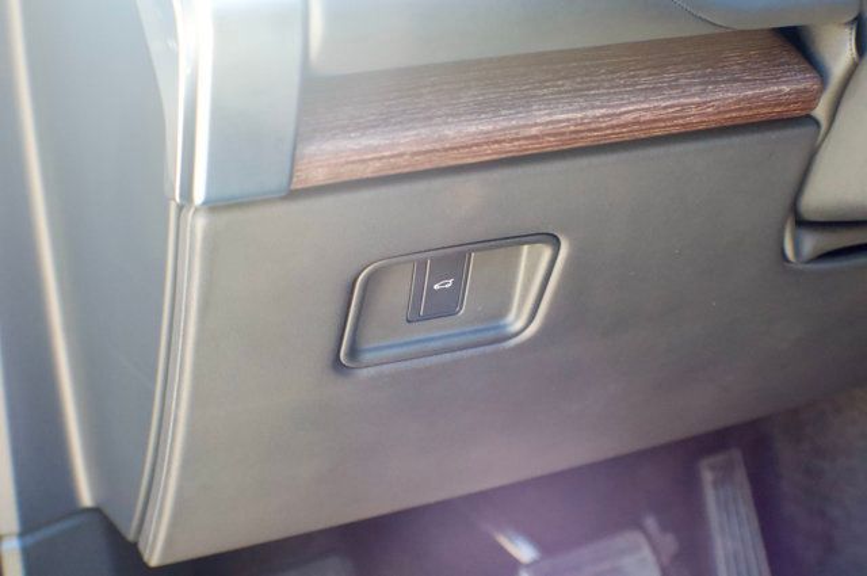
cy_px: 288
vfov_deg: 18.1
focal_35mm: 75
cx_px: 434
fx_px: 1804
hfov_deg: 27.0
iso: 2000
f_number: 5.6
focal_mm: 50
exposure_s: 1/125
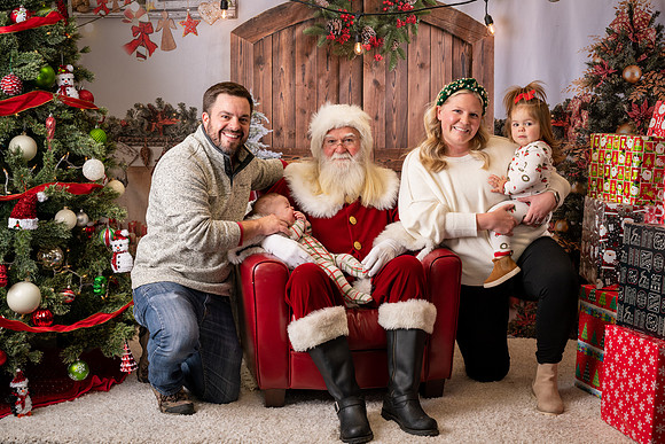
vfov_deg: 25.4
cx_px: 346
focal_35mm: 53
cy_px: 209
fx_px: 986
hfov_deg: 37.3
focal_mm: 50
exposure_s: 1/100
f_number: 7.1
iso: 100
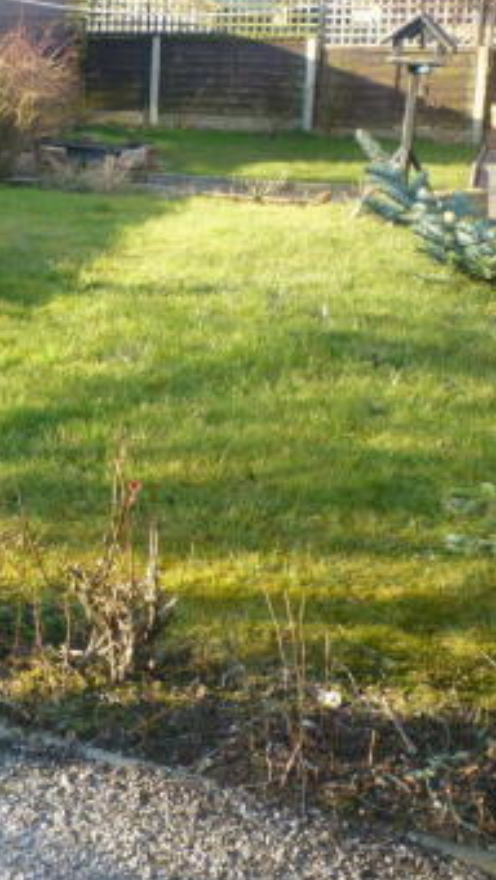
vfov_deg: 38.2
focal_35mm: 54
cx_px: -74
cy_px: 321
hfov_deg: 21.0
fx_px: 1262
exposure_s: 1/100
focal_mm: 5.2
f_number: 3.3
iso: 80
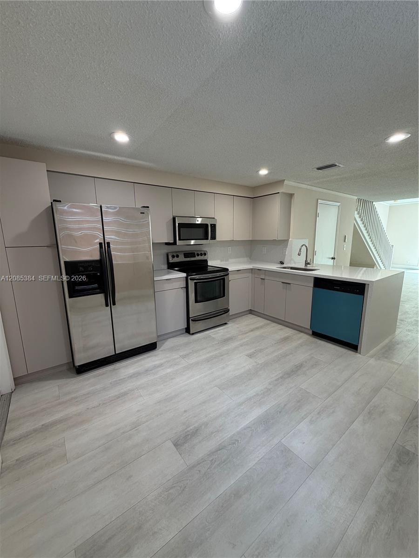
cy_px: 279
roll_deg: +1.1
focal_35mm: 14
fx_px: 226
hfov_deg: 85.7
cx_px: 210
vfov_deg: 102.1
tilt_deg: -11.1
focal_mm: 2.22
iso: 160
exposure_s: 1/120
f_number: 2.2
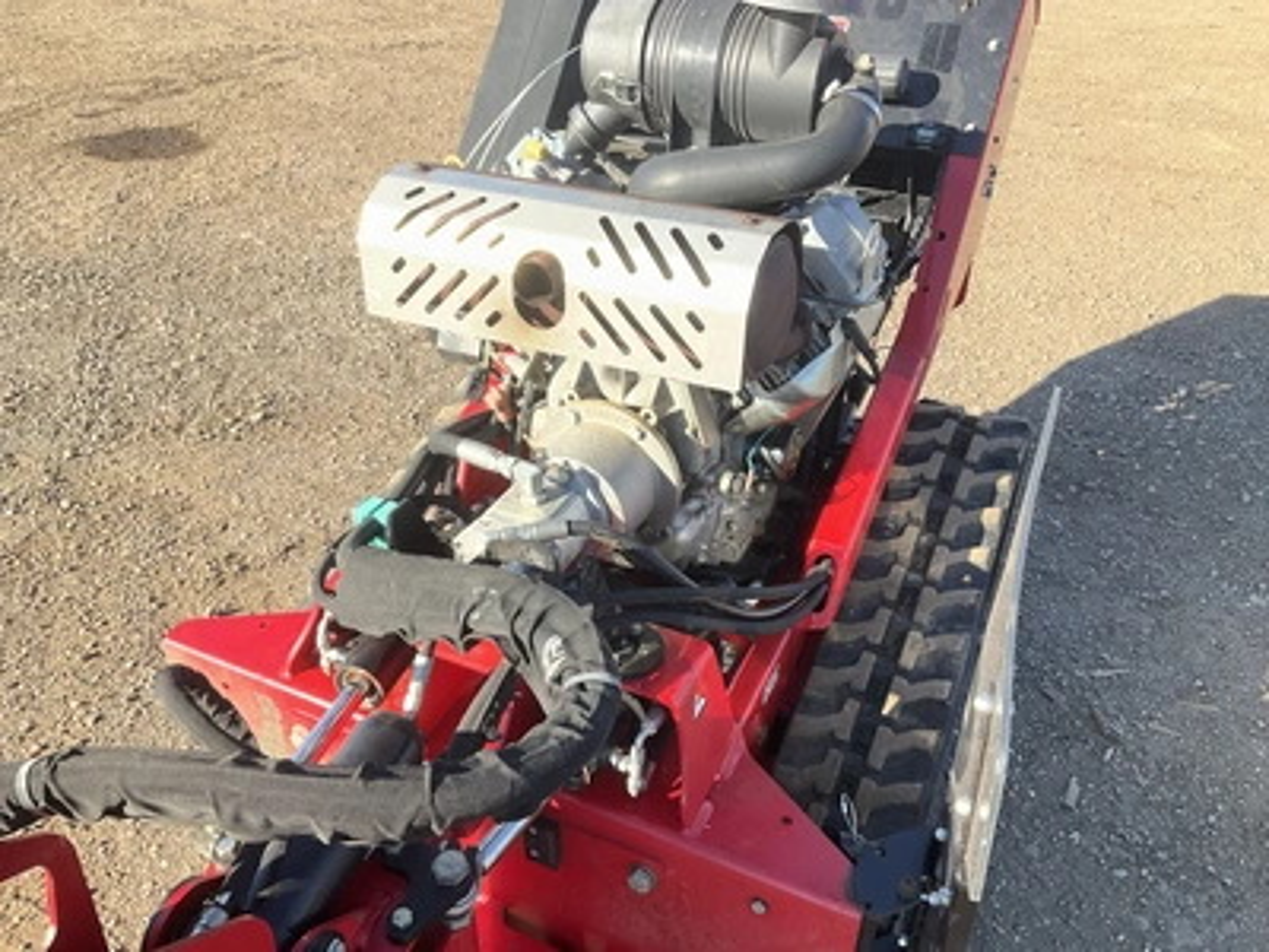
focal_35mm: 29
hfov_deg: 61.7
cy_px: 476
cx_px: 634
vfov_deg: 48.2
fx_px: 1063
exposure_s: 1/491
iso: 25
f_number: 1.8
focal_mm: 3
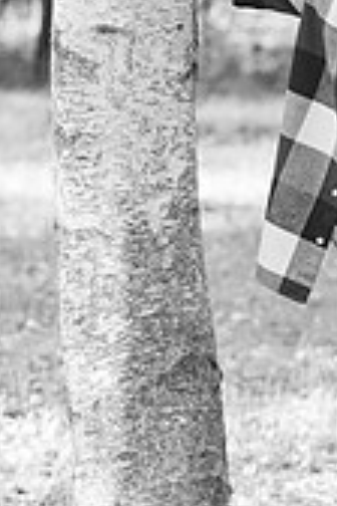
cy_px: 133
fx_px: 3089
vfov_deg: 9.3
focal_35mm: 220
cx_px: 421
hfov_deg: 6.2
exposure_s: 1/200
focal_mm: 82
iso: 400
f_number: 3.2
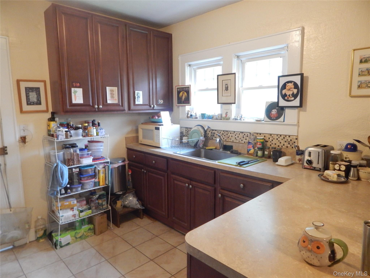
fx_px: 235
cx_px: 185
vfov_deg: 61.1
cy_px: 139
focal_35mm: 22
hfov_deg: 76.4
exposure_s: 1/20
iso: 400
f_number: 3
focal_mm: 4
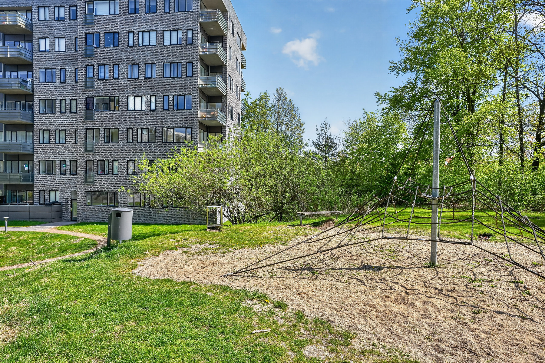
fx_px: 333
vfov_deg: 57.2
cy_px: 182
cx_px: 272
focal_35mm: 22
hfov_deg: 78.6
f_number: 8
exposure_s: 1/160
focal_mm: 22
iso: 400
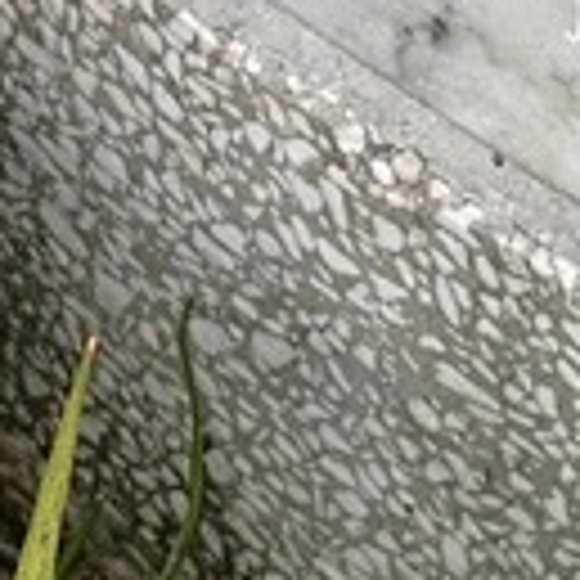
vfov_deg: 6.1
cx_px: 589
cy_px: -409
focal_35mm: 284
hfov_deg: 6.1
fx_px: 5384
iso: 20
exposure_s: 1/400
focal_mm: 6
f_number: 2
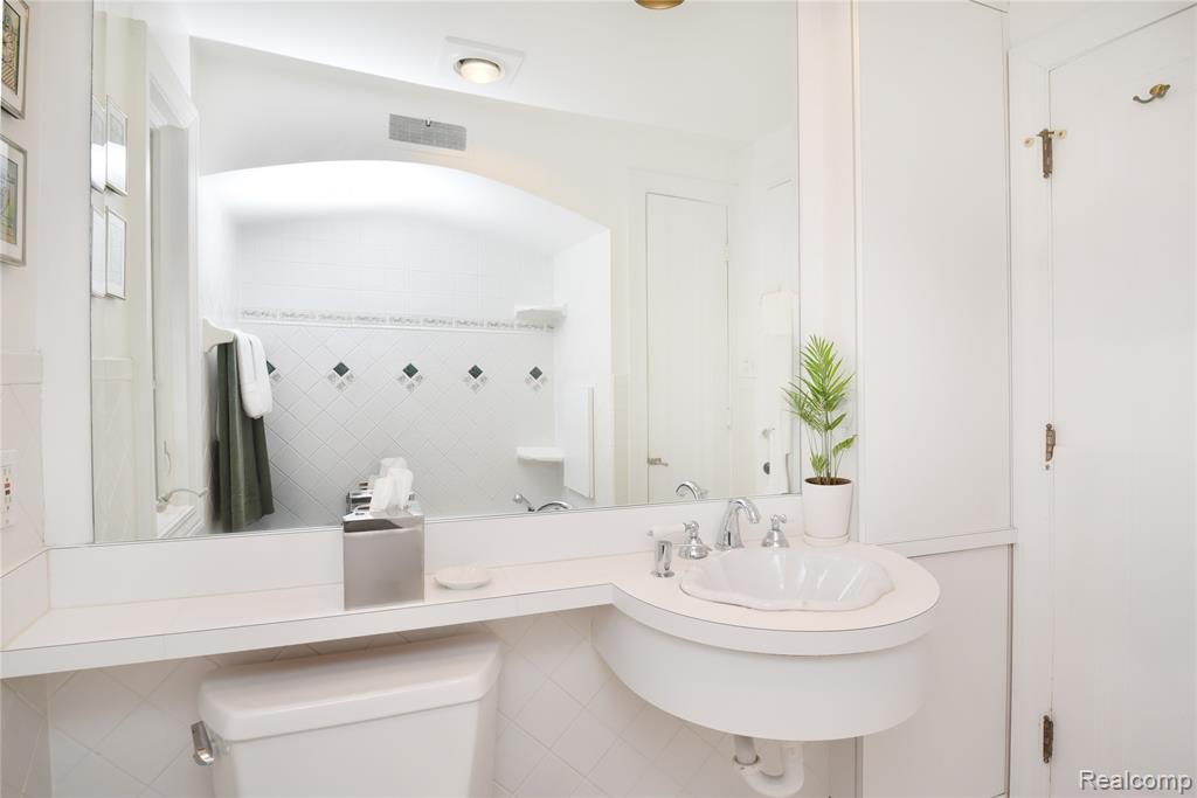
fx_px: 565
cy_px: 399
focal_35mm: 17
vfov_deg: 70.5
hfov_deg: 93.3
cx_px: 598
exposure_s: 1/60
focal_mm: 17
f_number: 14
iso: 800
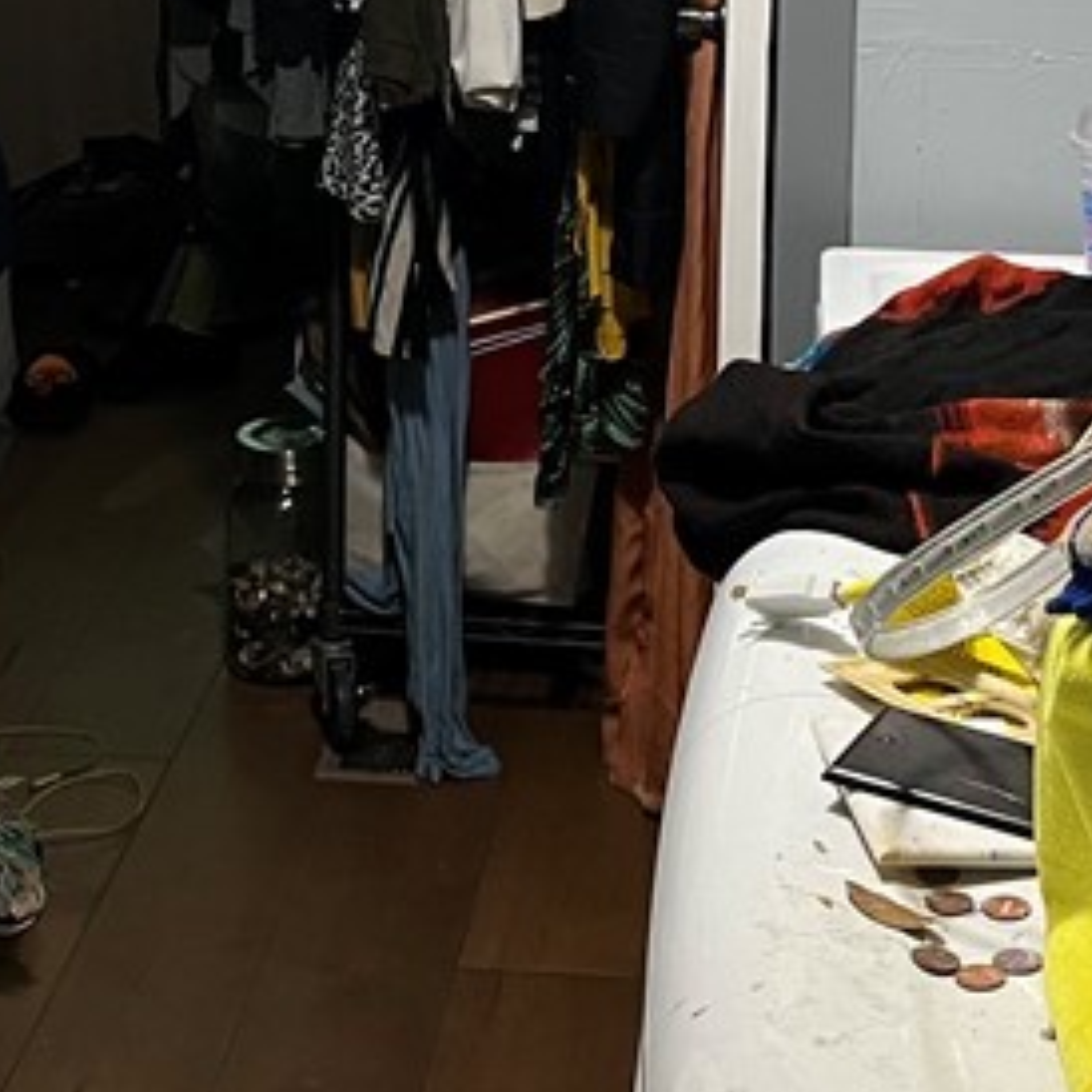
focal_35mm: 86
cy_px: 167
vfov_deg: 19.9
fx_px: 3069
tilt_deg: -13.8
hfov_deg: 20.2
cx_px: 598
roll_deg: -0.6
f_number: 1.6
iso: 320
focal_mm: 5.1
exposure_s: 1/60
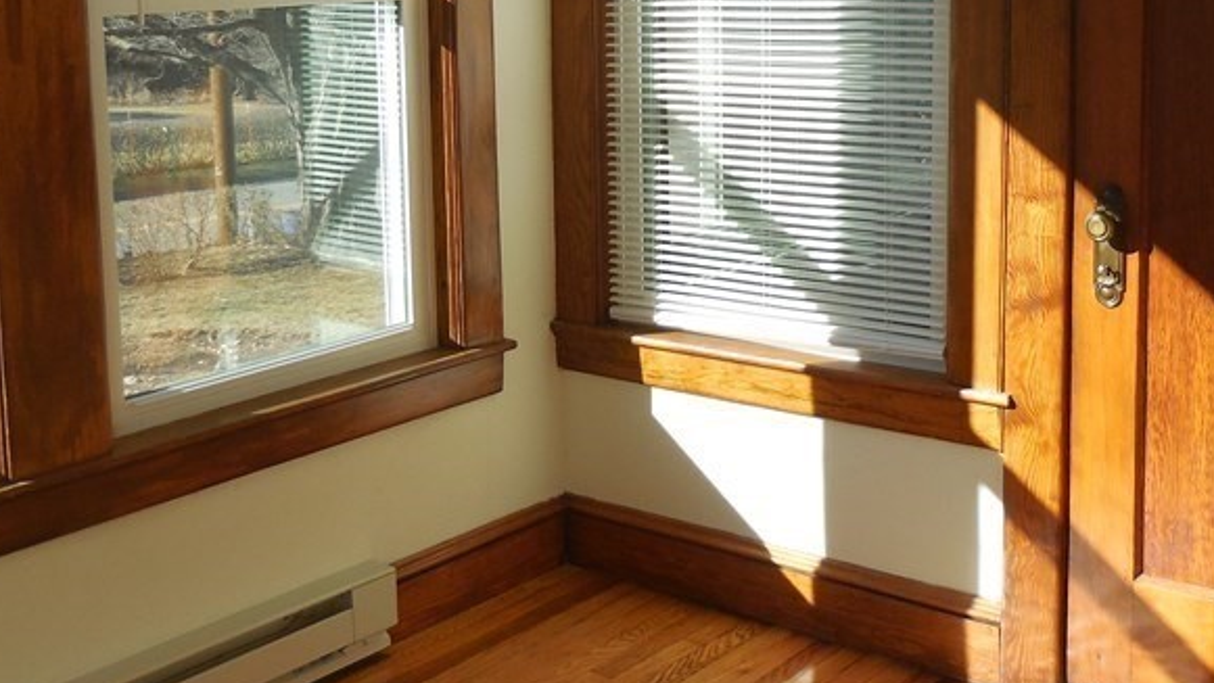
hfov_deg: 42.9
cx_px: 604
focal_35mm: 48
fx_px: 1545
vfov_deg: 24.5
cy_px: 127
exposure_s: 1/320
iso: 125
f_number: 3.1
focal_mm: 4.5
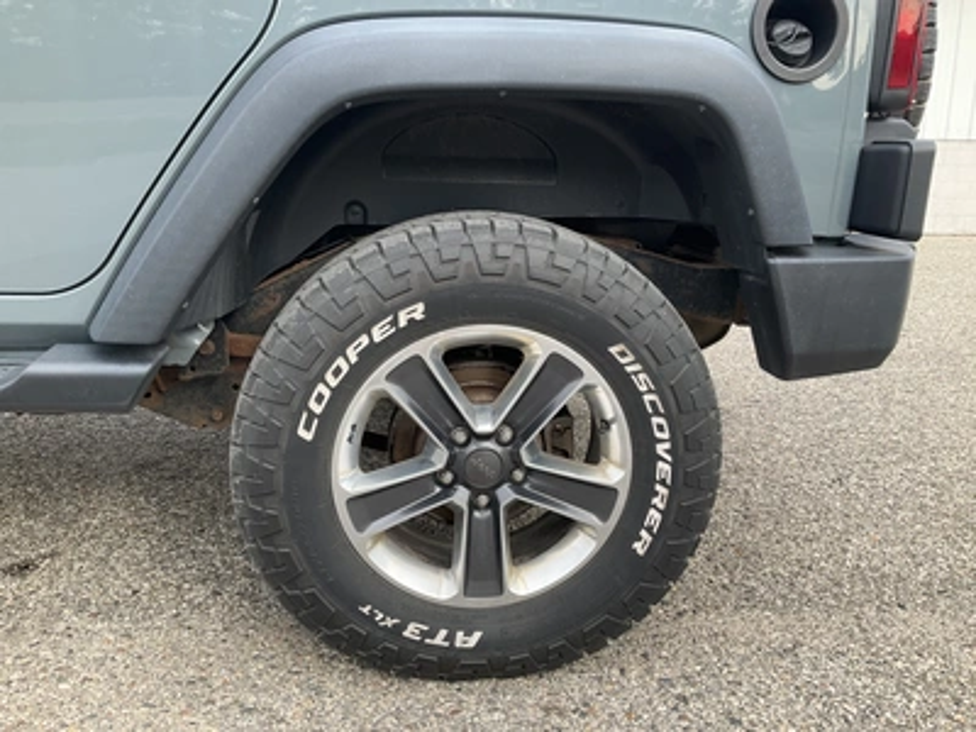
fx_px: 818
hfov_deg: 61.7
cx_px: 488
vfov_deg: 48.2
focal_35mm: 29
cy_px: 366
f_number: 1.8
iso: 25
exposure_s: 1/269
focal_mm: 3
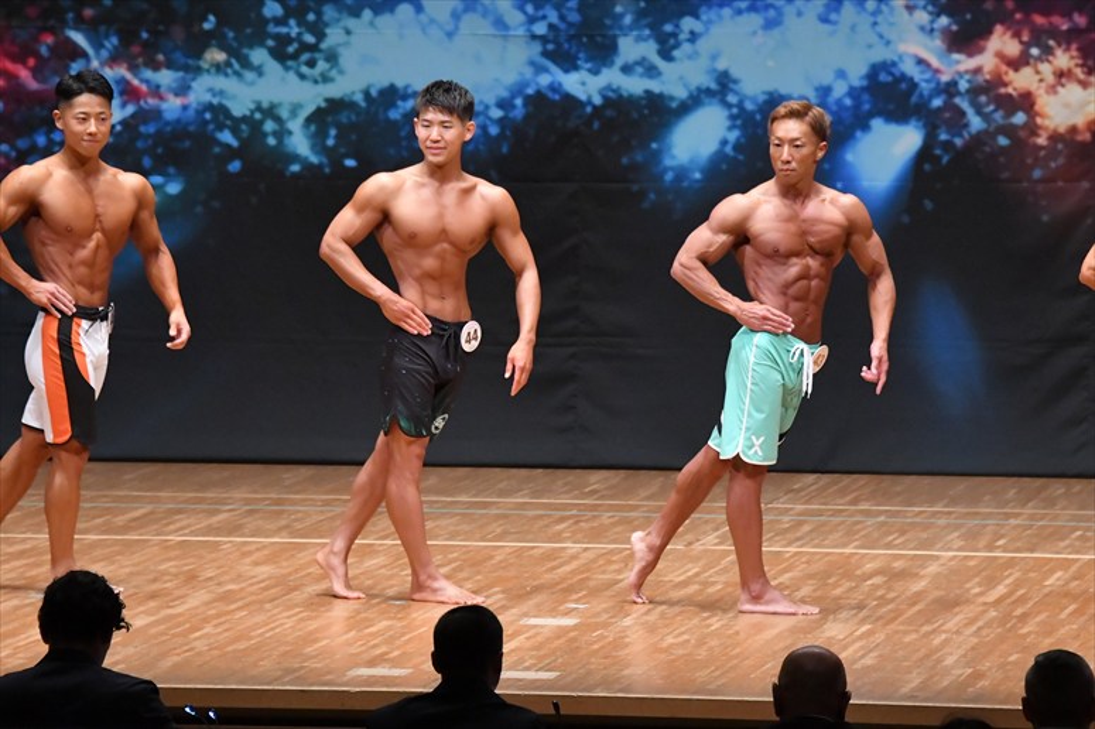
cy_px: 364
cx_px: 548
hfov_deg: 9.2
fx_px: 6840
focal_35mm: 225
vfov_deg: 6.1
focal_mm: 150
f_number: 5.6
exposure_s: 1/400
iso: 8000
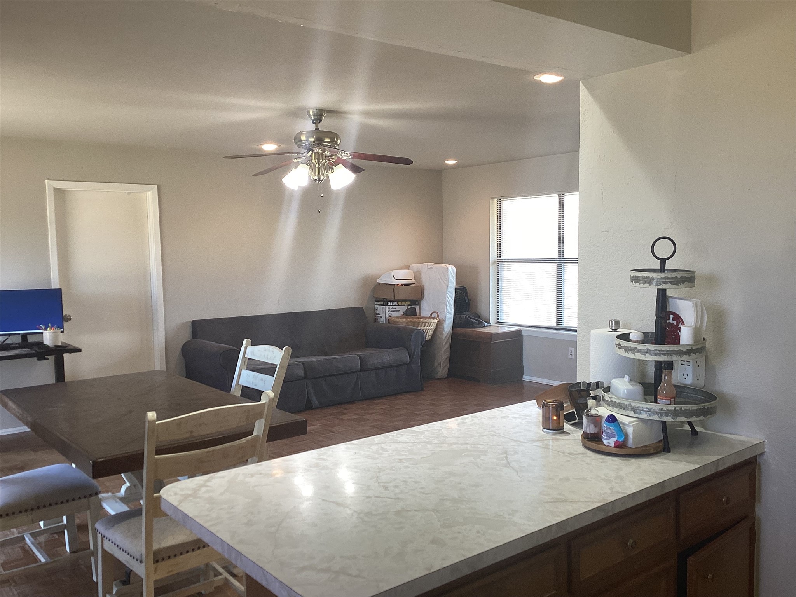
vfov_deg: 45.4
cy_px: 298
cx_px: 398
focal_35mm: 31
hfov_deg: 58.4
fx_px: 713
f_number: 2.4
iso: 50
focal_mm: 3.3
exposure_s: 1/50
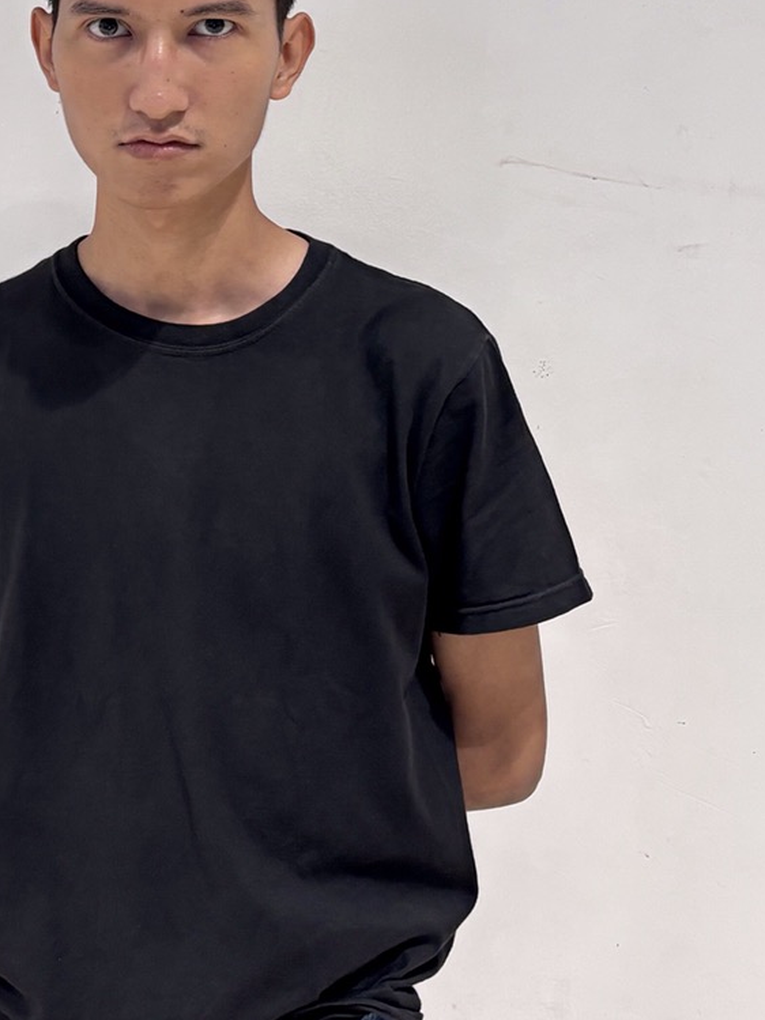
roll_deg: -0.8
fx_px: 2093
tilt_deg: -0.4
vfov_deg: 26.4
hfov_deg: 20.5
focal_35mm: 71
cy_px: 73
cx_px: 162
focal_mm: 5.96
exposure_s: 1/50
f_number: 1.6
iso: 125
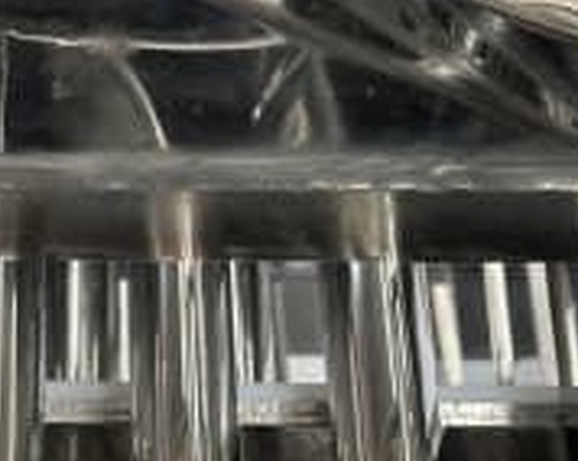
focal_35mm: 158
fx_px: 2700
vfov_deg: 9.6
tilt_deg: -52.3
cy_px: 581
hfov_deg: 12.1
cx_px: 3
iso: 100
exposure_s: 1/60
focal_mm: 6.86
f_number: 1.78
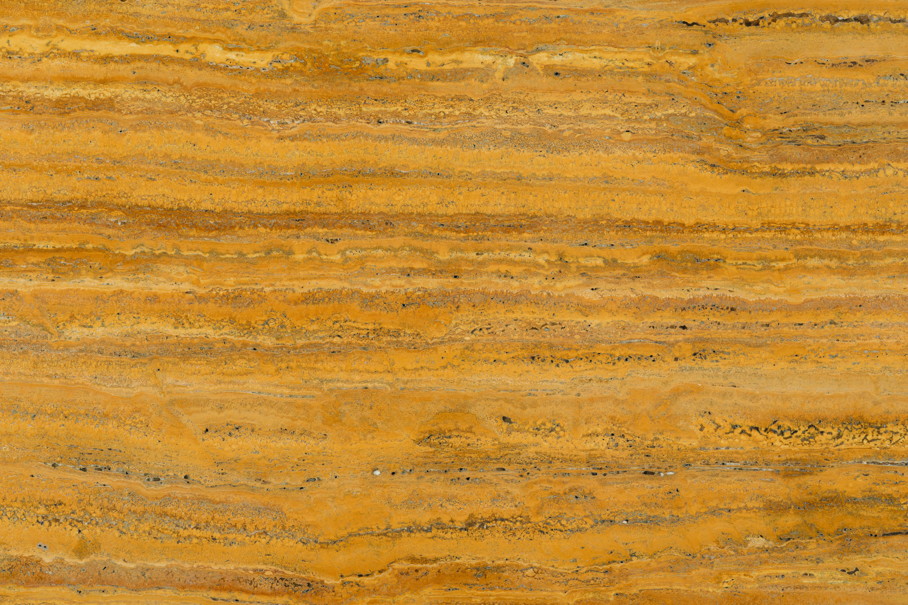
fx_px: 5044
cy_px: 302
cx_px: 454
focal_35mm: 200
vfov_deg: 6.9
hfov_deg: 10.3
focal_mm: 200
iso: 200
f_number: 11
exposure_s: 1/125
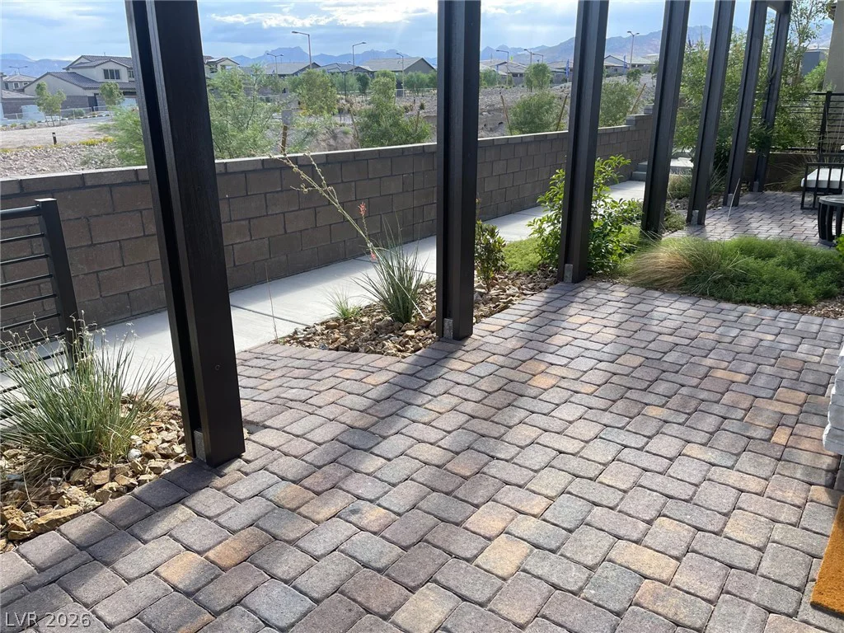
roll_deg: +2.2
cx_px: 422
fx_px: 634
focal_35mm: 26
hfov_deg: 67.3
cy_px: 316
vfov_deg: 53.1
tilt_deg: -17.9
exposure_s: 1/770
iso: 32
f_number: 1.6
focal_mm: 5.1
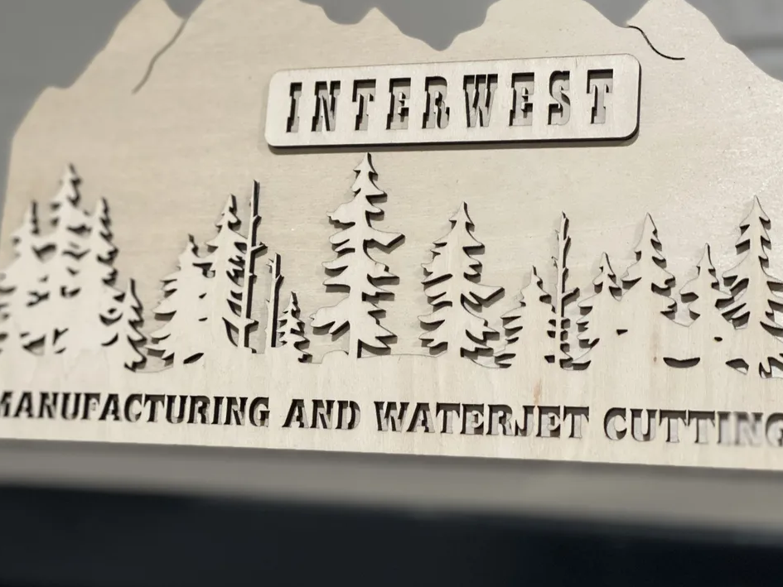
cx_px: 350
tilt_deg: +1.1
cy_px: 240
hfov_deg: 29.4
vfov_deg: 22.2
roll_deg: -0.8
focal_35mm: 66
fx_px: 1493
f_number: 2
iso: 160
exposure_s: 1/40
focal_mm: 6
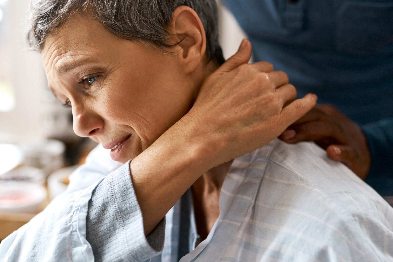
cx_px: 195
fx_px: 502
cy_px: 140
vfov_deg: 29.3
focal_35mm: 46
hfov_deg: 42.7
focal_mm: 35
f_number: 2
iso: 500
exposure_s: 1/200
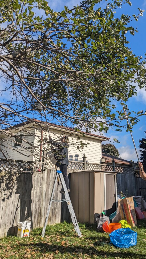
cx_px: 96
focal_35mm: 30
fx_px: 206
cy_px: 129
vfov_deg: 64.3
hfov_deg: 38.6
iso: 55
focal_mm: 4.38
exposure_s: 1/4673
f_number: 1.73
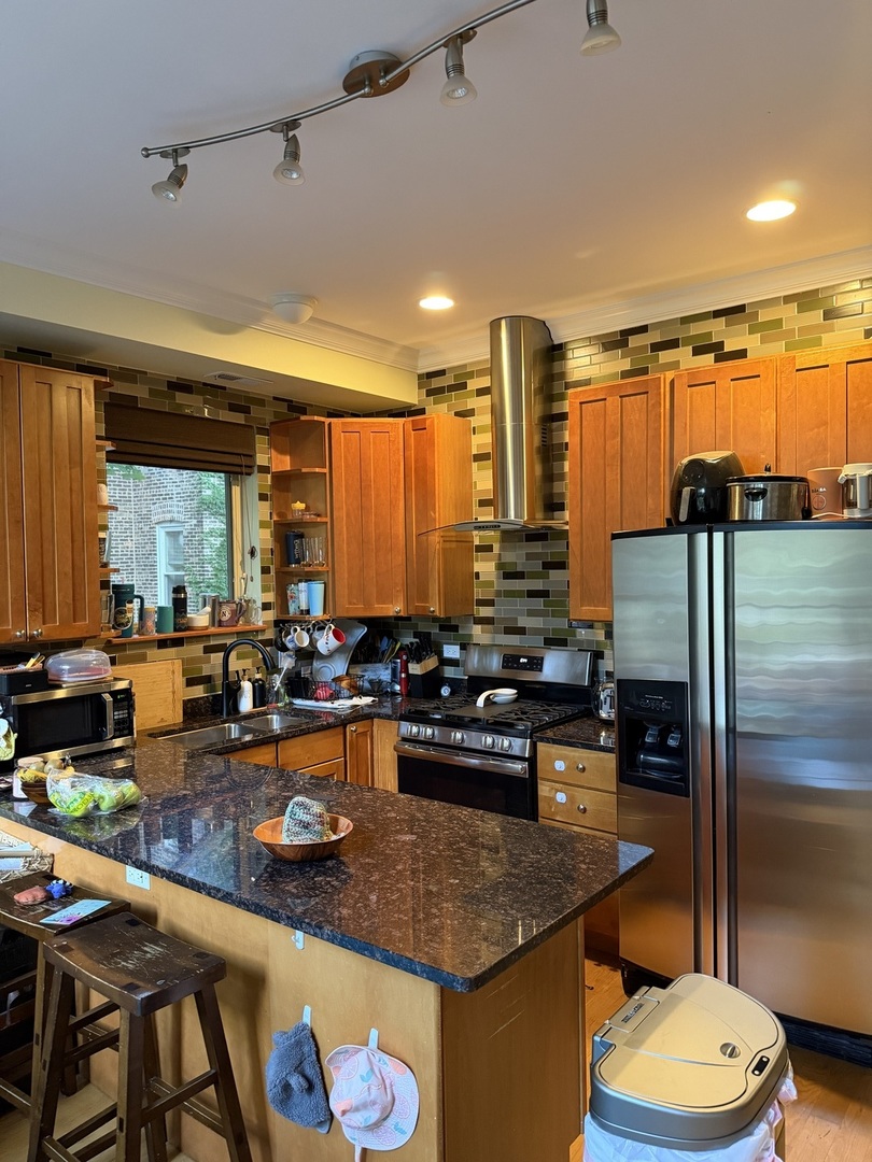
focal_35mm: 24
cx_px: 436
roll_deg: +0.7
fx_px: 806
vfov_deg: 71.6
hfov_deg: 56.8
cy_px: 581
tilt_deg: -2.3
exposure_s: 1/60
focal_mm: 6.76
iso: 640
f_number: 1.78
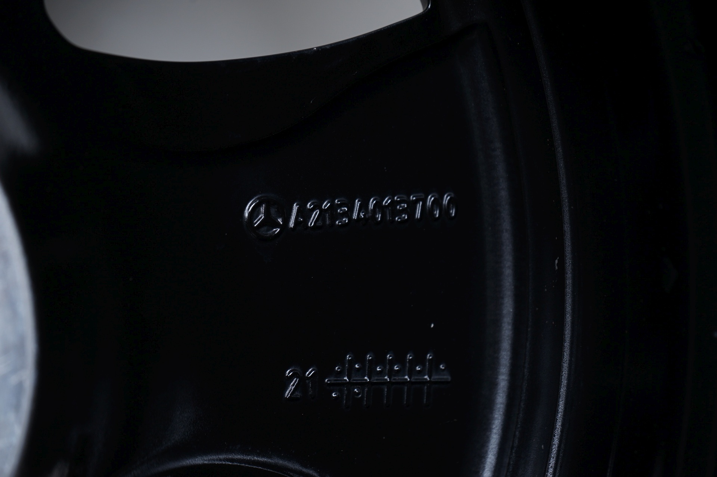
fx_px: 1393
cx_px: 358
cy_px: 238
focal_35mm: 70
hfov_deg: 28.9
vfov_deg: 19.4
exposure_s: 1/125
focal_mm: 70
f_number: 7.1
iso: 250
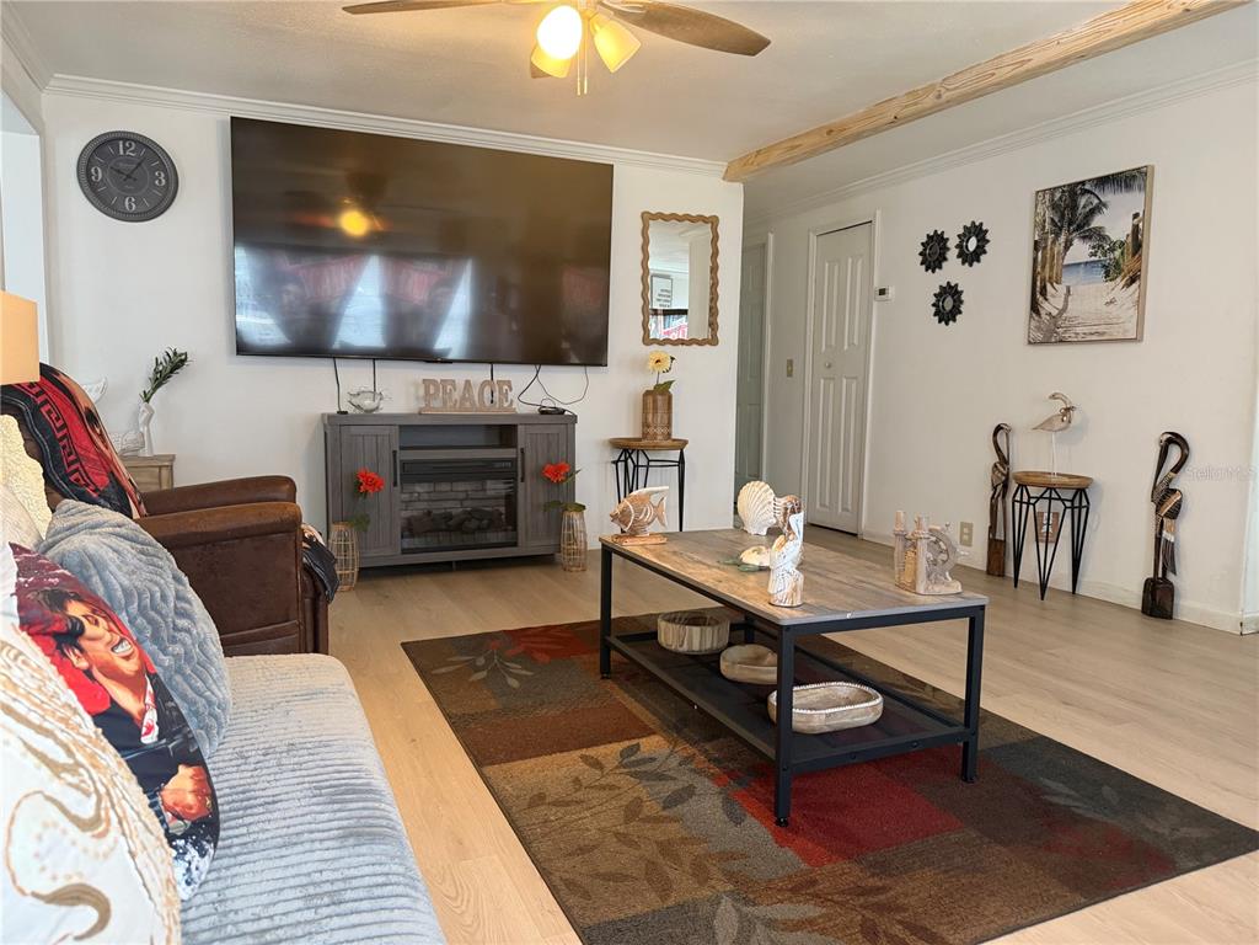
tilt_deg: -5.4
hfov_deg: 71.6
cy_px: 472
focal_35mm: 24
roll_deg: -1.0
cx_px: 630
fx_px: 873
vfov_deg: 56.8
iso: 320
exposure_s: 1/60
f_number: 1.78
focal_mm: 6.76
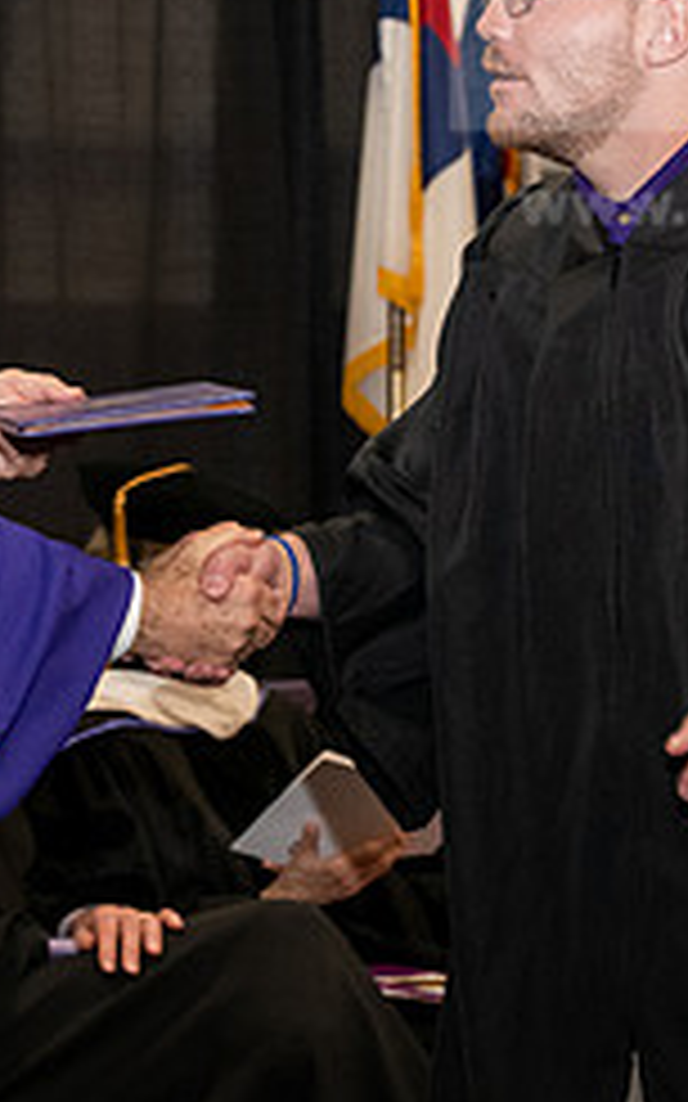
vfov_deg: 12.4
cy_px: 299
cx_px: 315
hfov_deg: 7.8
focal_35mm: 169
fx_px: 5073
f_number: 5.6
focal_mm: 70
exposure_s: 1/200
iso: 2500
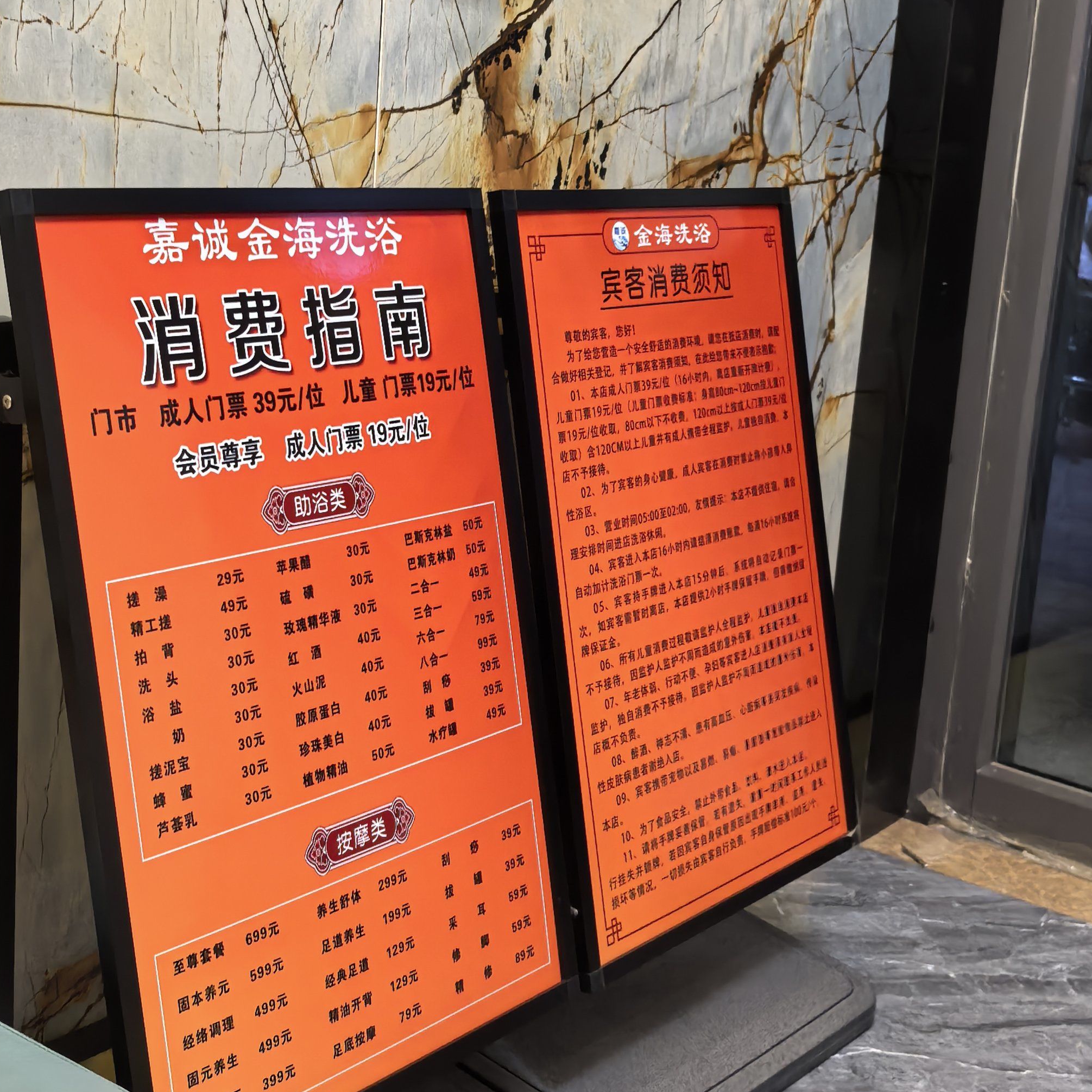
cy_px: 443
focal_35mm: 54
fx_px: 1927
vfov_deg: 31.6
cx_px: 539
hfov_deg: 31.6
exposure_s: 1/50
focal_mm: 5.75
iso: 250
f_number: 2
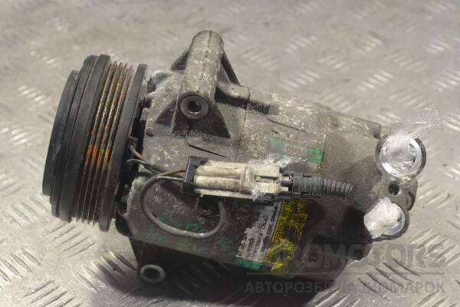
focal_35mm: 82
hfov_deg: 24.6
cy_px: 154
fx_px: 1054
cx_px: 230
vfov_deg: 16.6
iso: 3200
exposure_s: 1/250
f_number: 8
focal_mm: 55
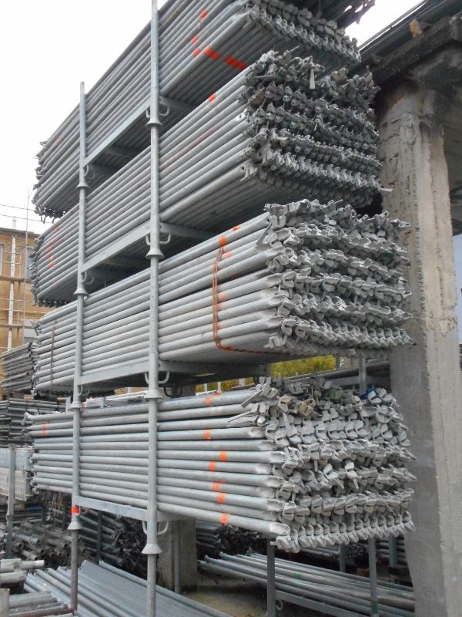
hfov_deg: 36.8
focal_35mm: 39
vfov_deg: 47.9
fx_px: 694
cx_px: 231
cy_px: 308
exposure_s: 1/125
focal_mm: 6.9
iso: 800
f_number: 4.5
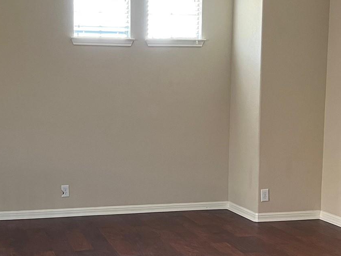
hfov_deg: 30.6
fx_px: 621
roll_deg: +0.0
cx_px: 124
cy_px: 168
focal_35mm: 63
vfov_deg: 23.2
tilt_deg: -8.5
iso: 250
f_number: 1.5
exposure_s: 1/60
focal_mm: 5.7
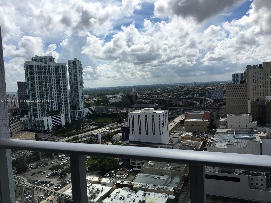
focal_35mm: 29
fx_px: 227
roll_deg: +3.9
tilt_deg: -3.7
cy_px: 102
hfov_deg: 61.7
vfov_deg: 48.2
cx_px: 136
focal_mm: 4.15
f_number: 2.2
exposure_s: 1/3205
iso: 25
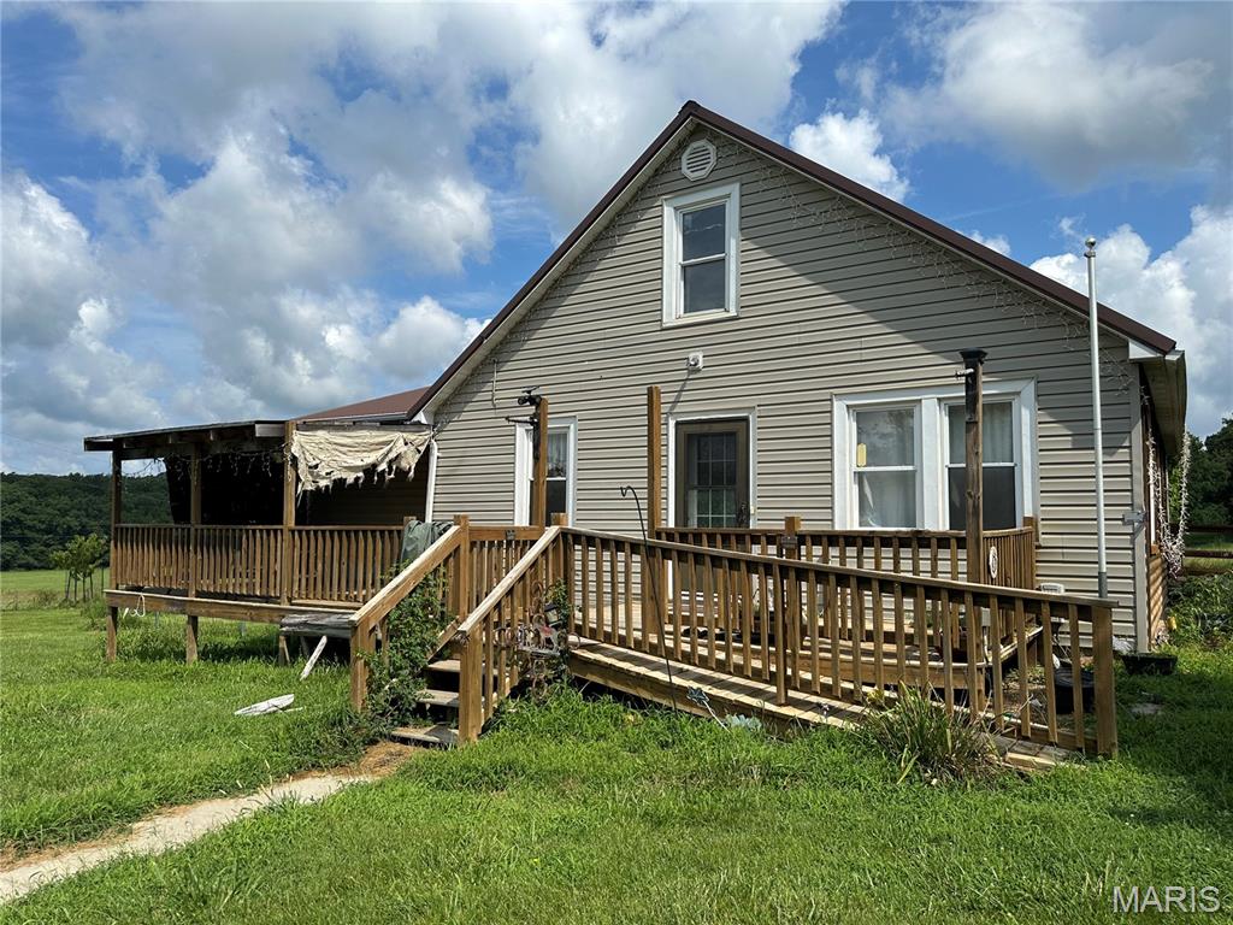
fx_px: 855
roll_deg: +0.1
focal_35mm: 24
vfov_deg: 56.8
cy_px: 462
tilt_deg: +3.8
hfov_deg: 71.6
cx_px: 616
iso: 80
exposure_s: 1/5848
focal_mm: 6.86
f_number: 1.78
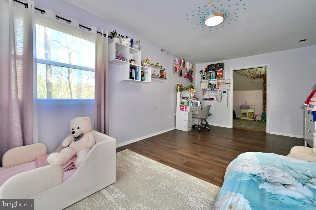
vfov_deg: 81.2
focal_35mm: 14
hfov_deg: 104.3
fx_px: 123
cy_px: 105
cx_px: 158
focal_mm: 14
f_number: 10
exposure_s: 1/60
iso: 1400
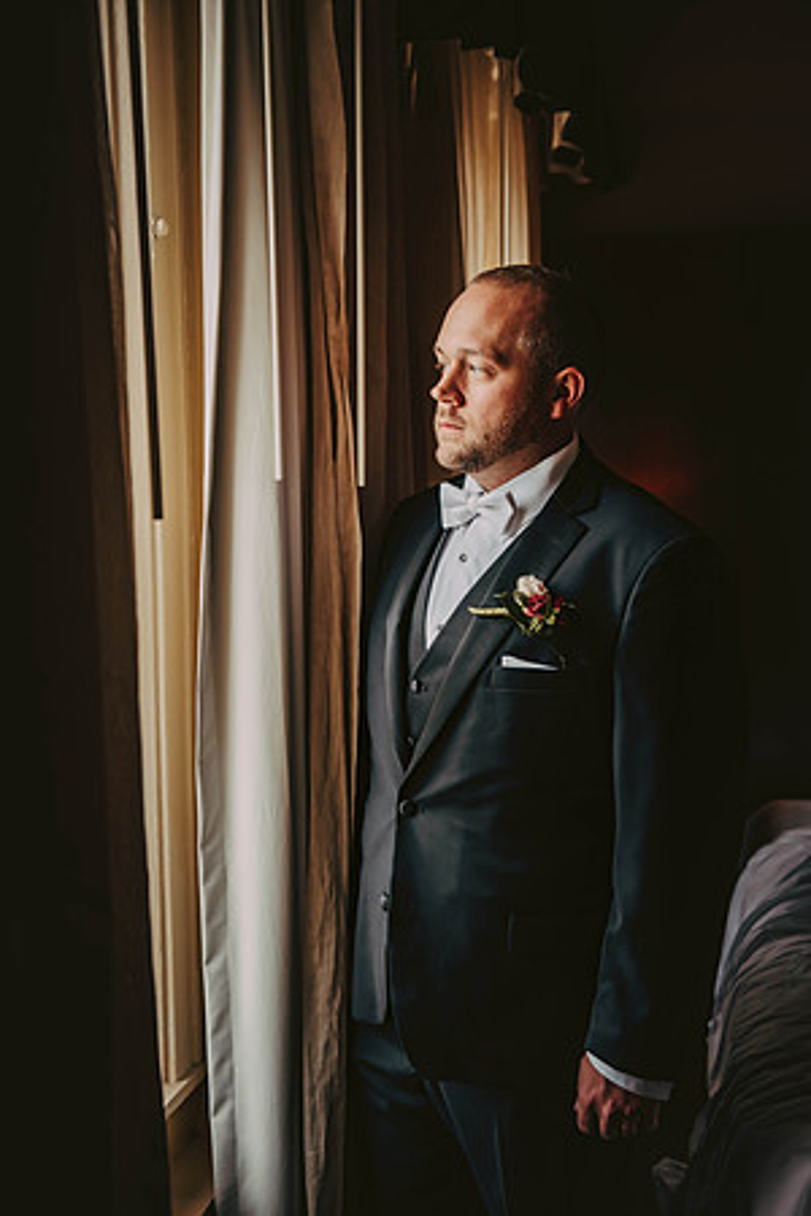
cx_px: 406
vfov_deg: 41.1
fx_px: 1622
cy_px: 608
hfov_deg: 28.1
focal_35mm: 48
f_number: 3.5
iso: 640
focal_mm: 48
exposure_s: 1/250
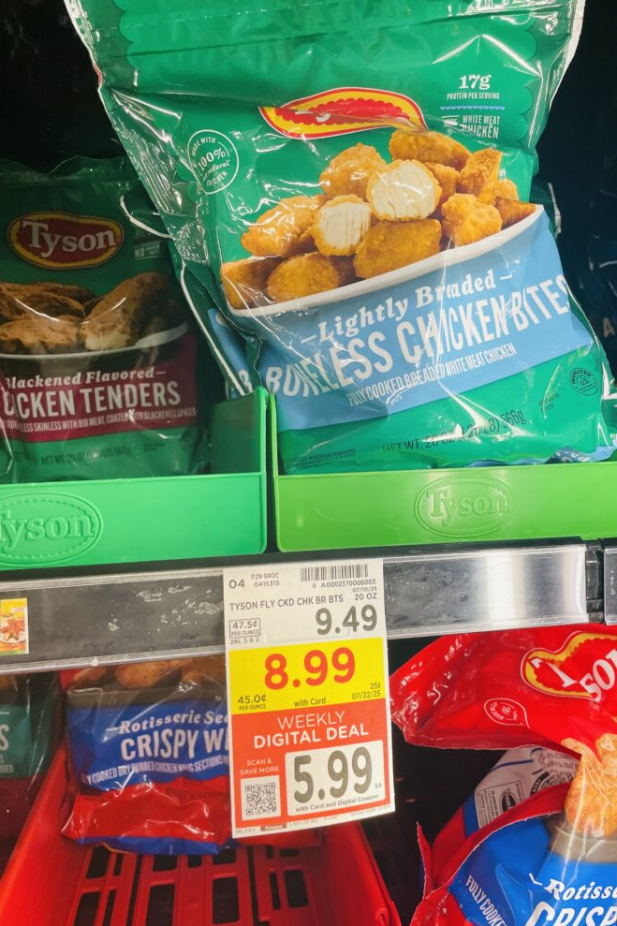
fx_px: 720
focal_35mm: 28
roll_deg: +1.2
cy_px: 463
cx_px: 325
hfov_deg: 46.4
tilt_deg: -4.3
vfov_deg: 65.5
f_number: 1.6
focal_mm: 4.2
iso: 100
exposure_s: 1/120
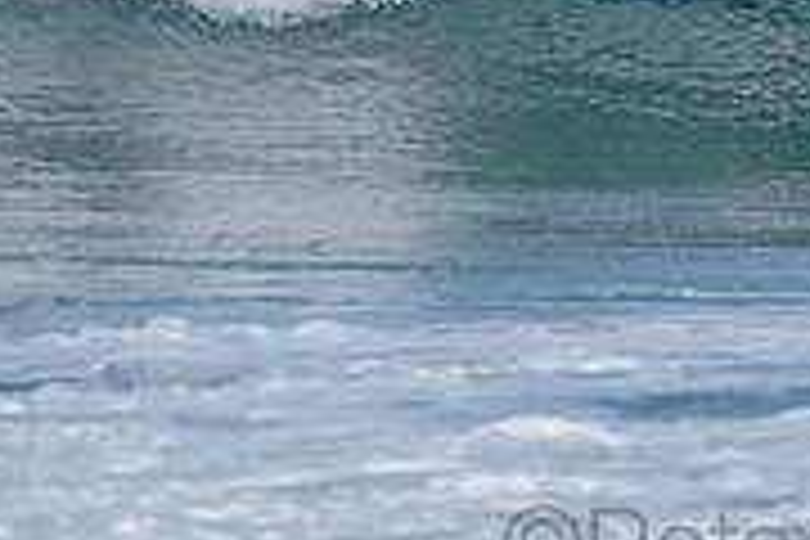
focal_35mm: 1615
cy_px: -200
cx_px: 850
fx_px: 36335
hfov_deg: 1.3
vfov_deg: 0.9
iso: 250
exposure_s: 1/2500
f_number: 6.3
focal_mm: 500
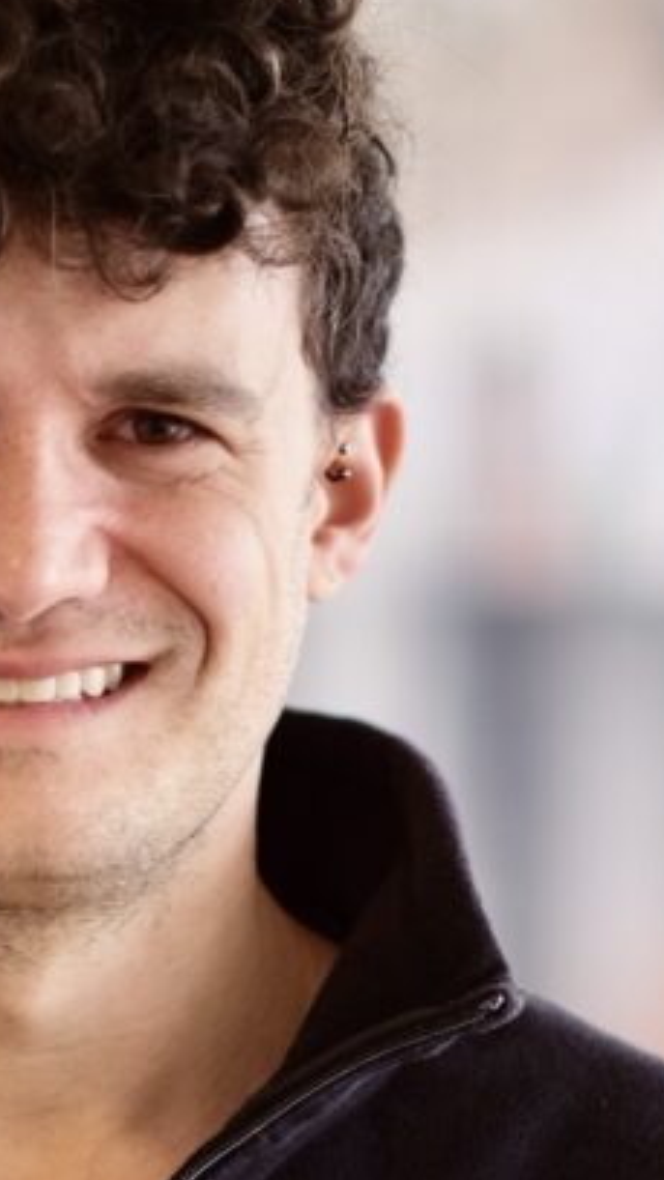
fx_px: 7792
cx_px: 55
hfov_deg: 4.9
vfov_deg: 8.7
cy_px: 861
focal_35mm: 249
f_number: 1.2
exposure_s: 1/75
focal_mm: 56
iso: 160
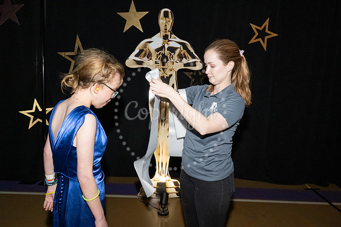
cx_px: 170
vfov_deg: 47.2
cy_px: 114
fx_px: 261
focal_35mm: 28
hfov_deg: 66.4
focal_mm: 27.5
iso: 6400
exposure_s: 1/125
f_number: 5.6
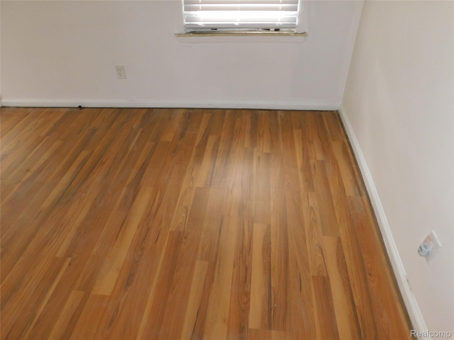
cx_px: 227
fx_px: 315
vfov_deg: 56.8
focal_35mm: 24
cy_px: 170
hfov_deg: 71.6
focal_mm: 4.1
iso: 200
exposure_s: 1/30
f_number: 3
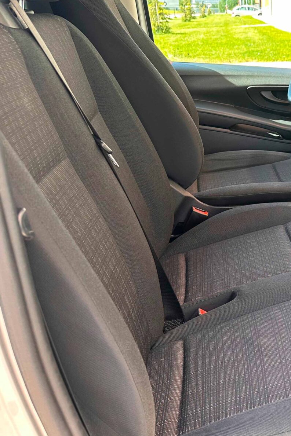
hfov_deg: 27.2
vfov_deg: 45.4
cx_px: 358
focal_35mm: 43
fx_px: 521
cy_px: 202
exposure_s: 1/3200
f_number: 1.8
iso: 80
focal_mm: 6.86
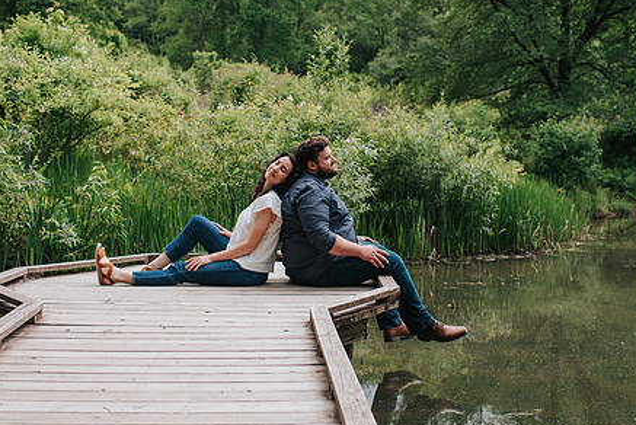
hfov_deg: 37.5
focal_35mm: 53
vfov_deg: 25.5
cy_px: 191
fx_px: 937
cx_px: 331
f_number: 3.2
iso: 100
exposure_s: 1/640
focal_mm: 35
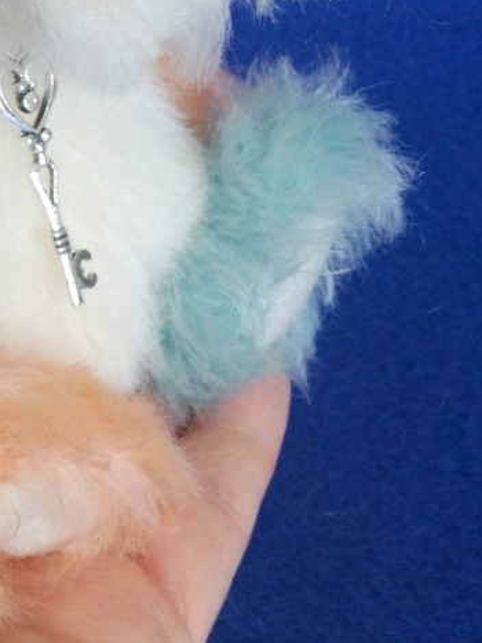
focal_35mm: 75
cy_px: 25
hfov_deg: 19.2
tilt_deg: -28.6
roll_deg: -2.7
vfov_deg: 25.0
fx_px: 1393
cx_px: 30
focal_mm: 4.28
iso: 50
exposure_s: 1/216
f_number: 2.4
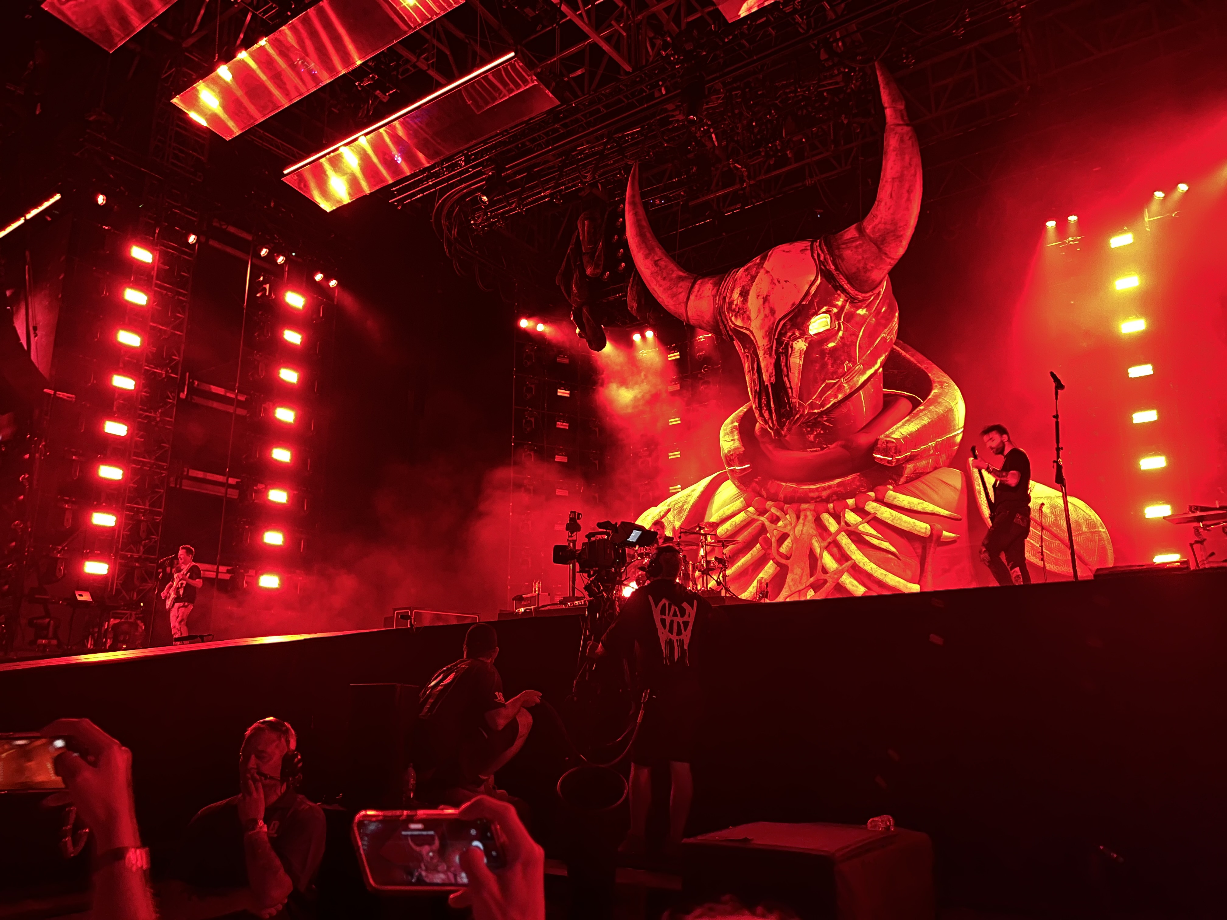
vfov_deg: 53.1
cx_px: 614
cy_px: 460
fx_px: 922
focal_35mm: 26
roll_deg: -1.0
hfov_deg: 67.3
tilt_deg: +15.5
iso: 1000
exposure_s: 1/15
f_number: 1.5
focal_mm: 5.7
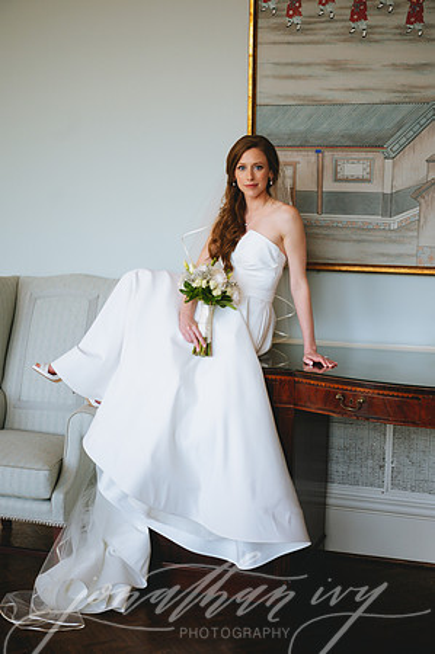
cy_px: 327
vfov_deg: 38.2
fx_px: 945
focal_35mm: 52
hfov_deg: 25.9
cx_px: 218
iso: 500
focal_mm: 52
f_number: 2.8
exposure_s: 1/100
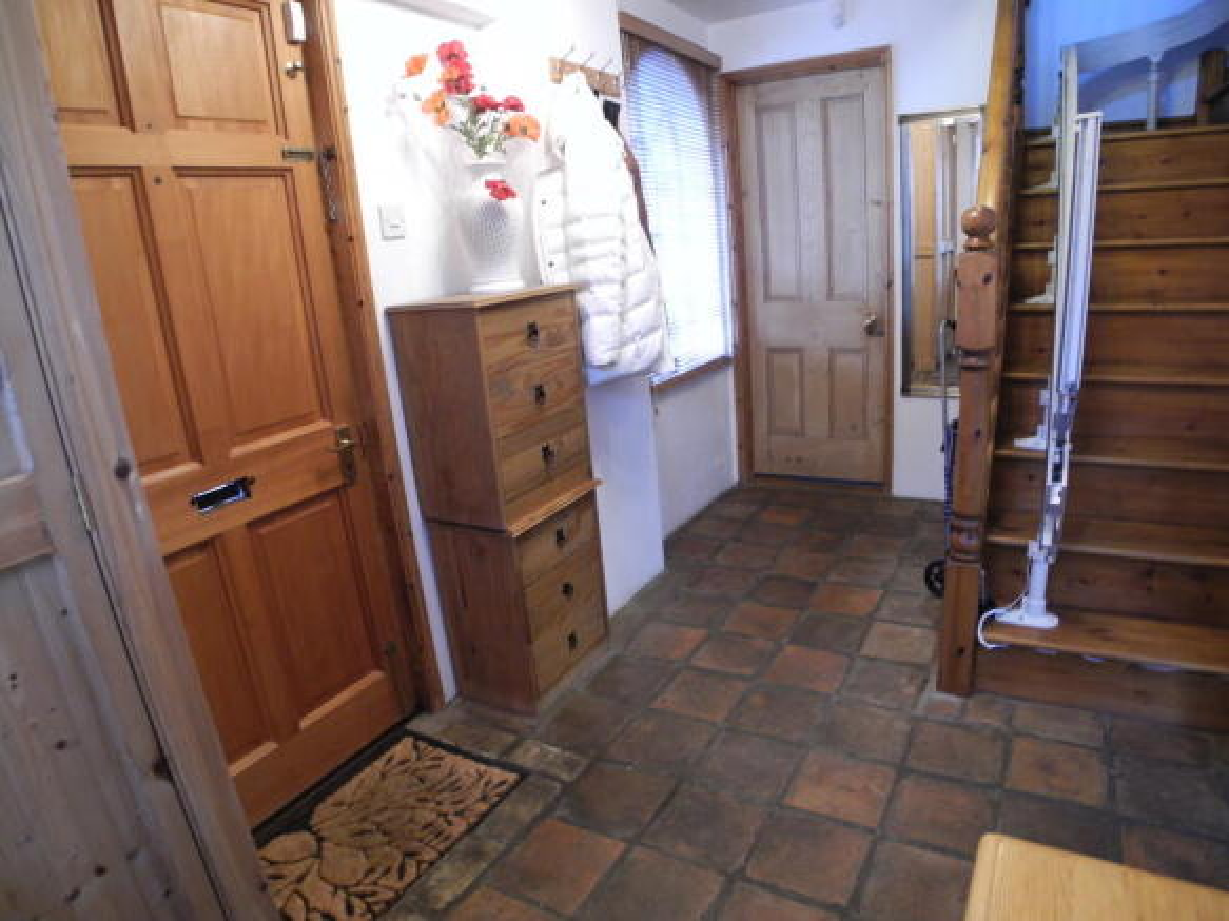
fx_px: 994
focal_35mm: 28
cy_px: 460
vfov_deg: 49.7
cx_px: 614
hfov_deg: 63.5
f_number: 2.8
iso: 400
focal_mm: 6
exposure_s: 1/20.7
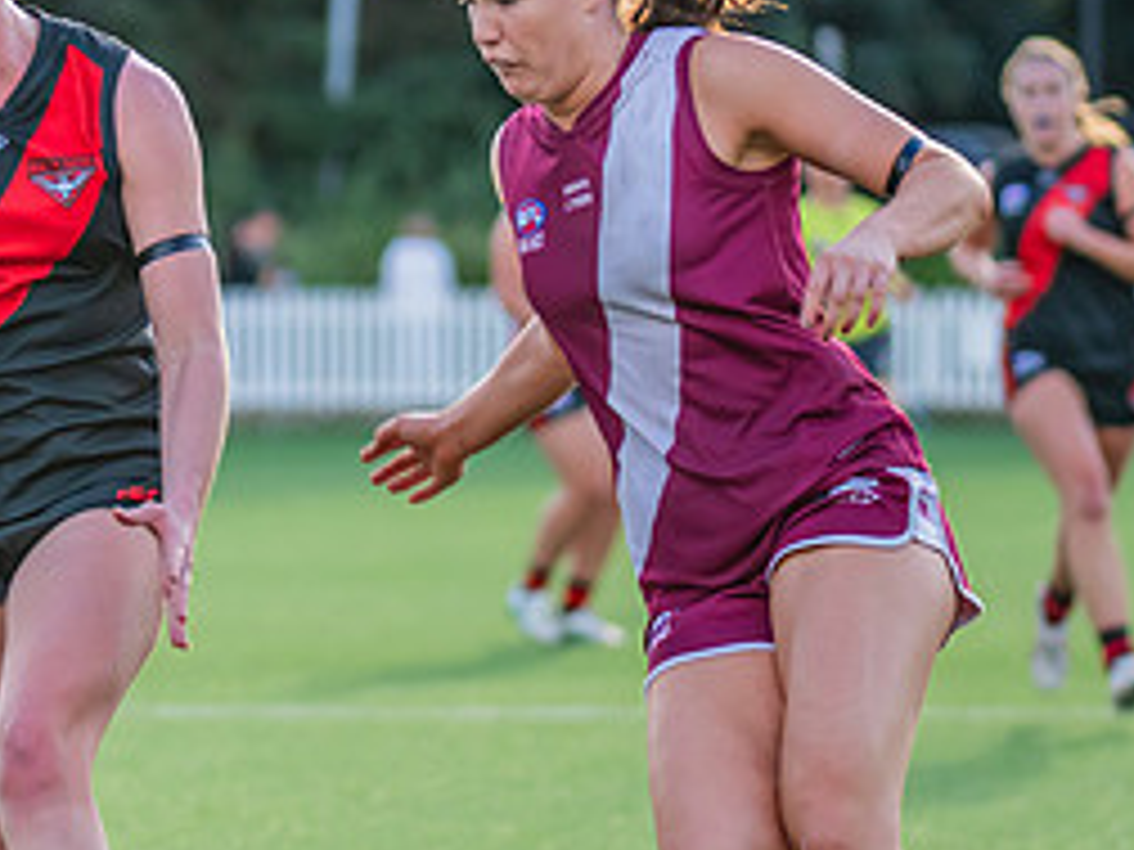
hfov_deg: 4.6
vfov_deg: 3.4
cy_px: 307
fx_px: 14218
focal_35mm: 434
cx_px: -38
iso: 800
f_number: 4
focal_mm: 170
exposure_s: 1/800
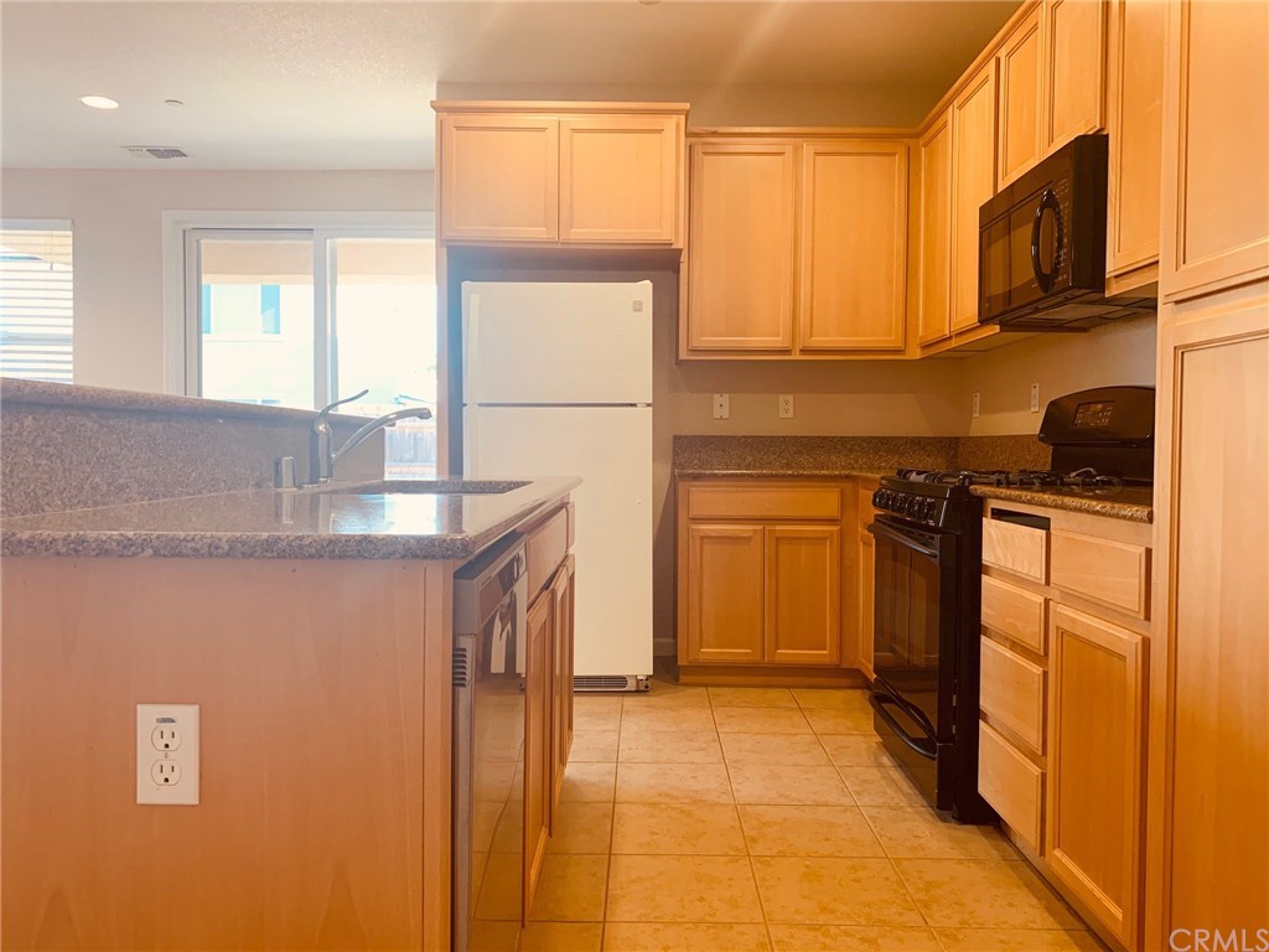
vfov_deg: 53.1
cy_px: 476
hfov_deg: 67.3
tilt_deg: -2.1
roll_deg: -0.7
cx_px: 634
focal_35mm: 26
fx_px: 953
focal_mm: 4.25
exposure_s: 1/60
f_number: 1.8
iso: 100
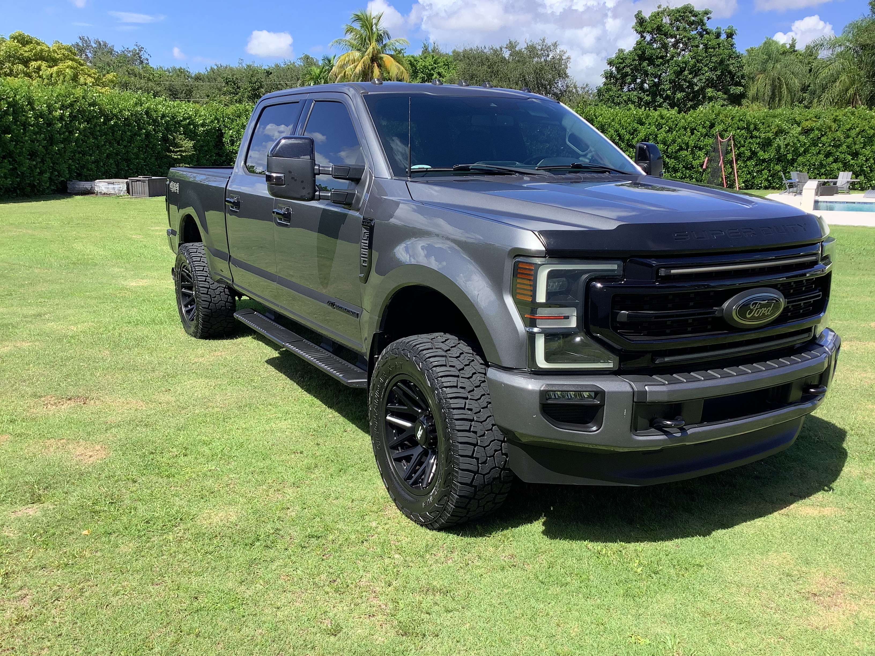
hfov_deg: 58.4
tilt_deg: -12.8
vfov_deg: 45.4
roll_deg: -0.5
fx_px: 784
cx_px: 438
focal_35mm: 31
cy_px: 328
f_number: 2.4
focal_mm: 3.3
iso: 25
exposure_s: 1/586
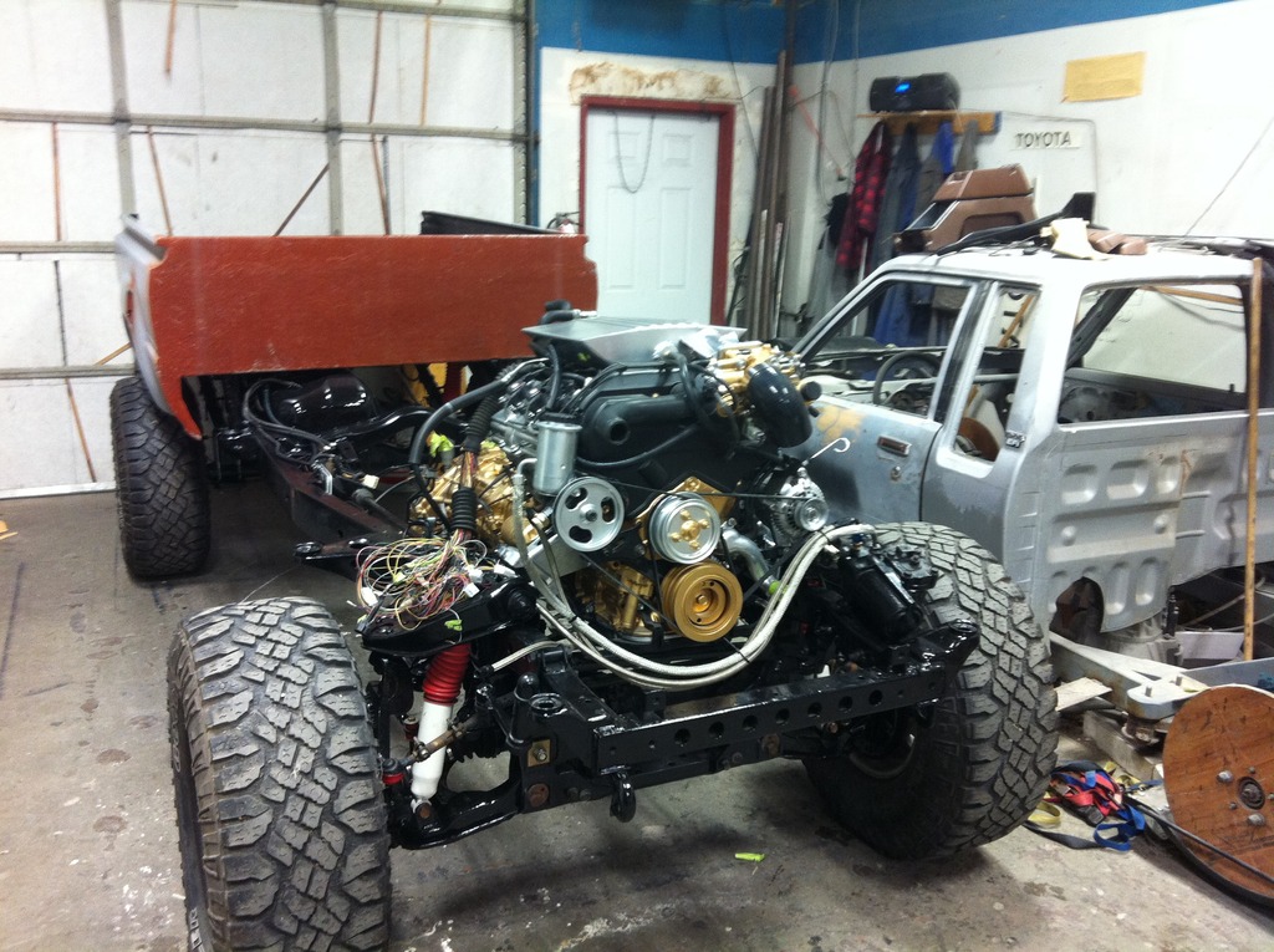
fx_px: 1286
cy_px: 476
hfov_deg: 52.7
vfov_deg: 40.6
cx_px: 637
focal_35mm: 35
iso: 125
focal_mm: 3.85
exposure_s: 1/15
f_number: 2.8
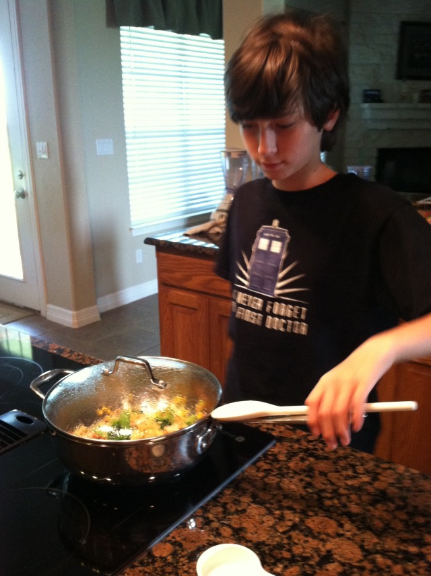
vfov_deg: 52.7
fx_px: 582
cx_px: 216
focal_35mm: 35
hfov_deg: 40.6
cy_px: 288
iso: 320
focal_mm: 3.85
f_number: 2.8
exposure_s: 1/15
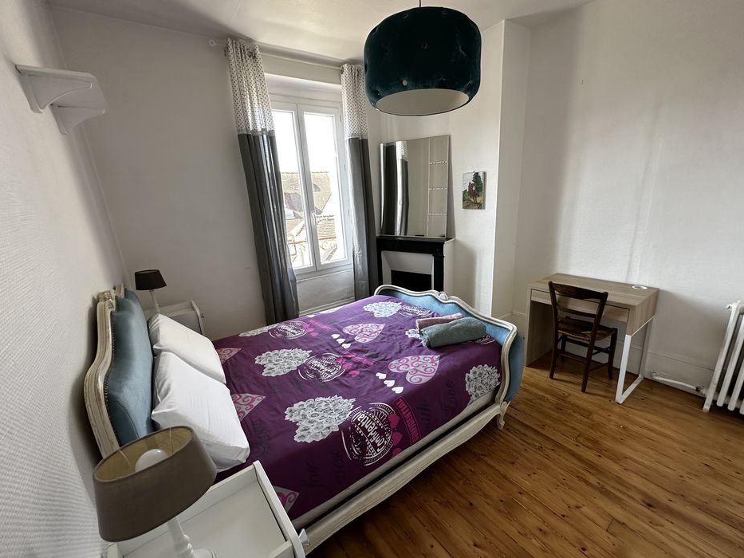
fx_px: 322
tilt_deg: -15.9
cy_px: 286
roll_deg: +3.3
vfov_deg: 81.7
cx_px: 388
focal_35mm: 15
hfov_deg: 98.1
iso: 125
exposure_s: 1/99
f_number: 2.2
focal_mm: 2.22
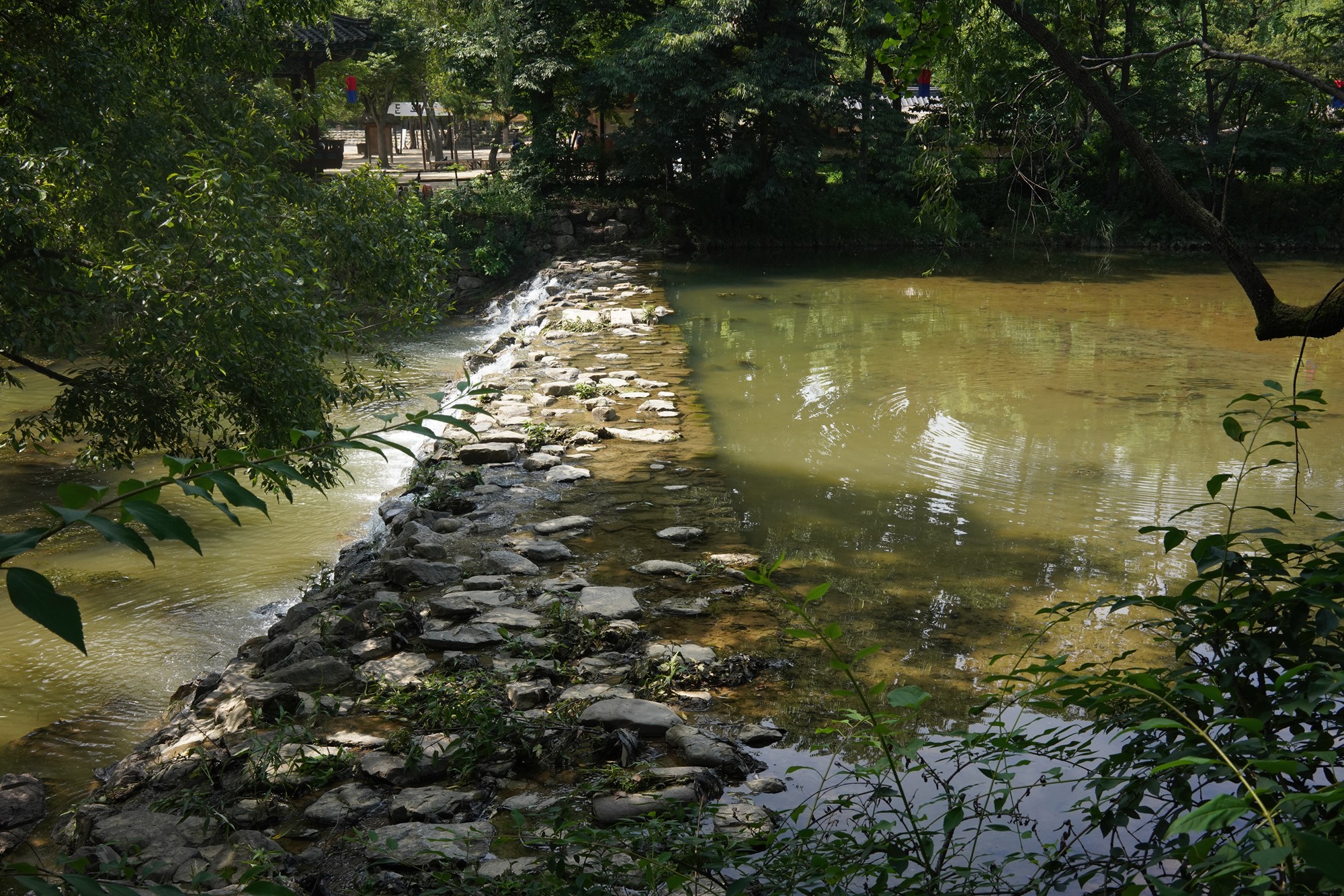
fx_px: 1307
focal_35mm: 35
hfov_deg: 54.4
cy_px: 448
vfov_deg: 37.9
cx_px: 672
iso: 800
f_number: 14
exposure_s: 1/200
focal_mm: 35
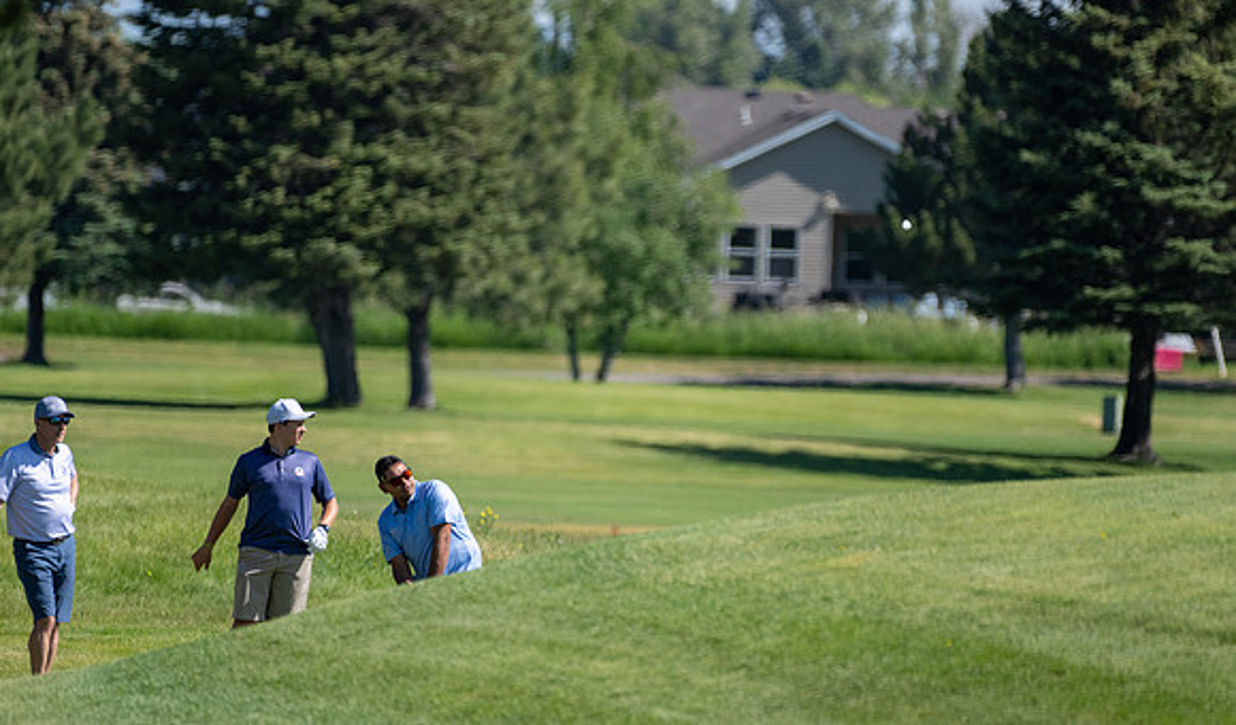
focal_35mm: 519
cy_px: 413
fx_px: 17170
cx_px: 618
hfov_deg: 4.1
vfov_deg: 2.4
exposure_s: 1/3200
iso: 640
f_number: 5.6
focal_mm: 500
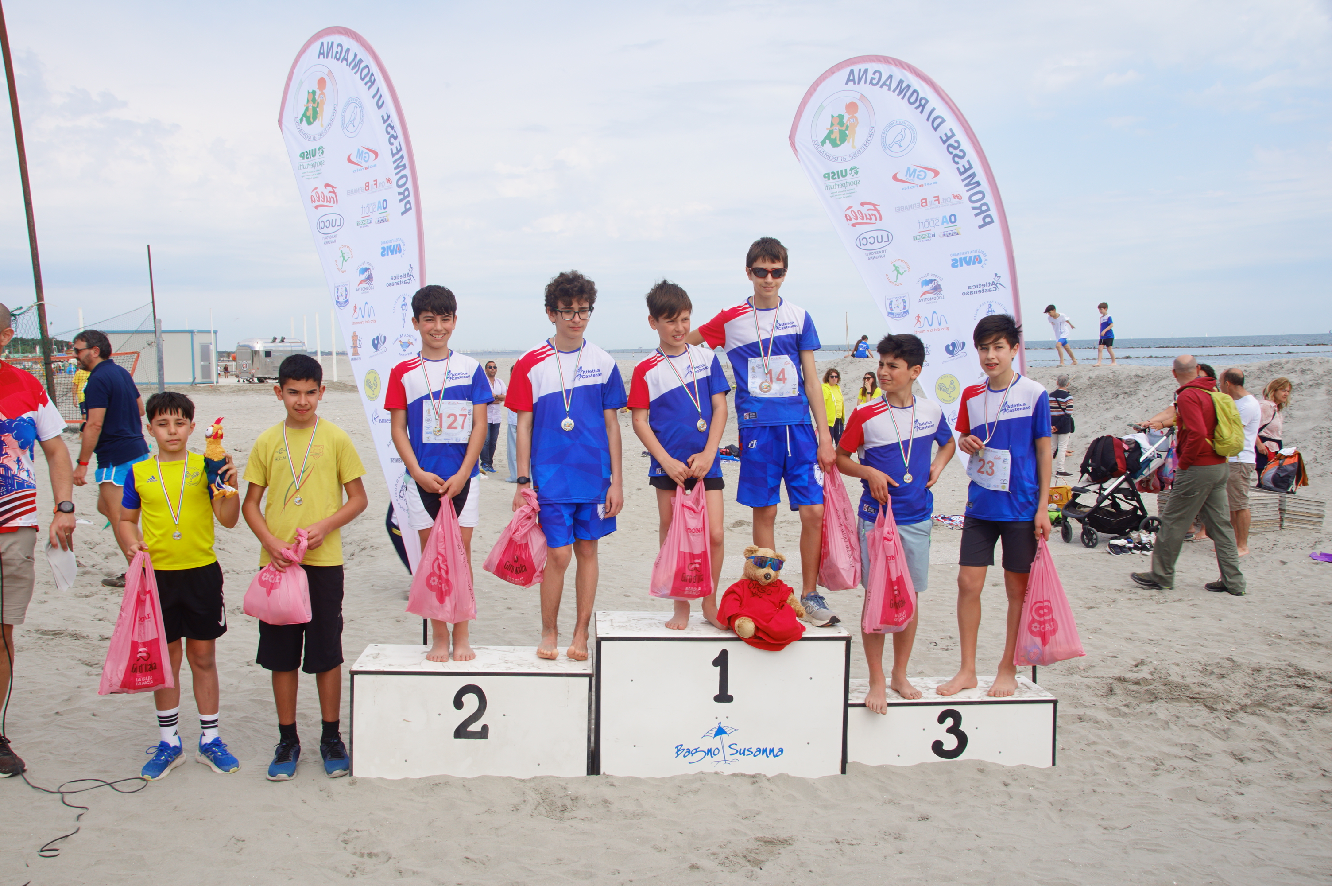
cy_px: 443
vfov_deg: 39.9
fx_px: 1220
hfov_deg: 57.3
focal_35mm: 33
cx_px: 666
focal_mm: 22
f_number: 9
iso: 100
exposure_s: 1/125
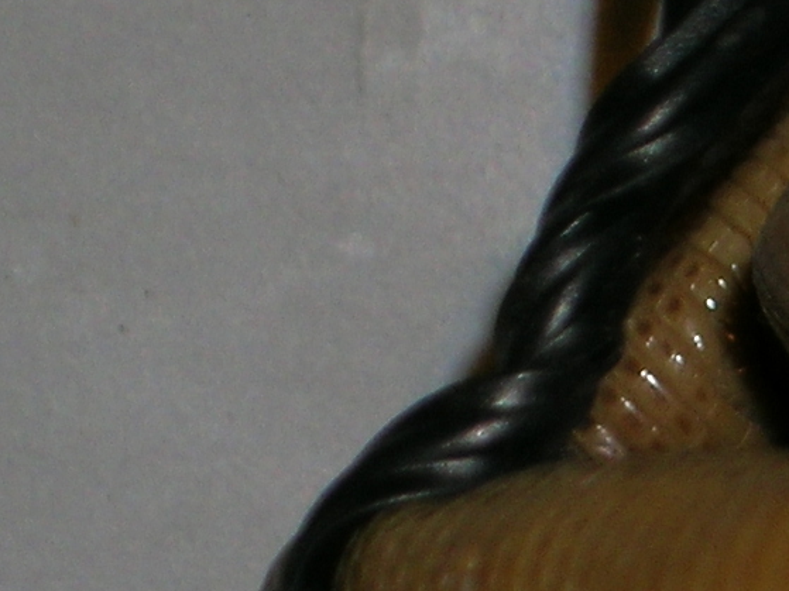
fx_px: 10779
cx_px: 1265
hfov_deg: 4.2
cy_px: 921
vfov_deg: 3.1
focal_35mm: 473
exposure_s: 1/121
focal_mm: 21.1
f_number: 4.4
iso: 50
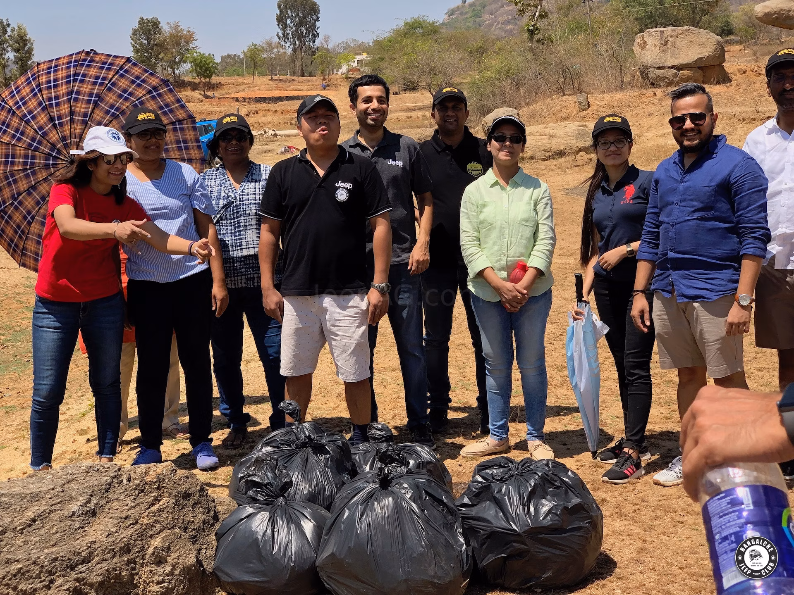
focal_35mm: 52
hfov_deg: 36.8
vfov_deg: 28.0
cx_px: 397
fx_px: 1193
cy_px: 298
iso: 16
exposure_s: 1/727
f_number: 2.4
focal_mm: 6
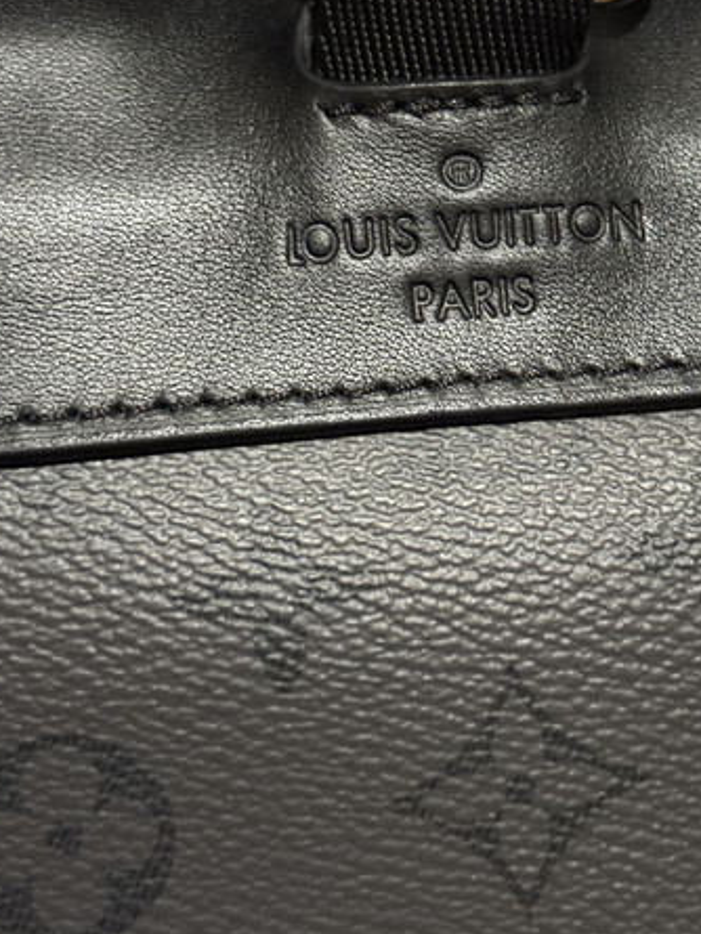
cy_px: 304
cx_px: 472
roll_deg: +0.5
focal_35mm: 69
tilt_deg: -10.8
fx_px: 1862
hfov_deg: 21.2
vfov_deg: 28.0
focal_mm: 6.76
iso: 800
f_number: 1.78
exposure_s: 1/20
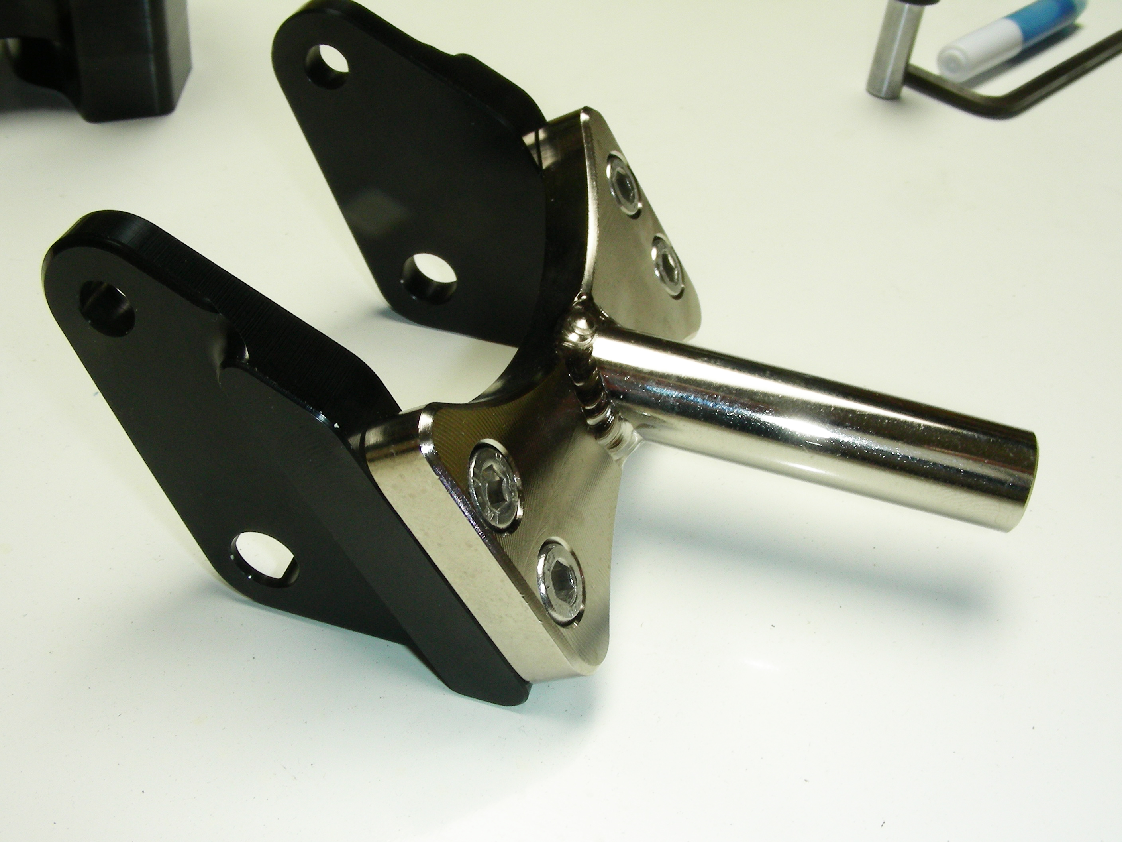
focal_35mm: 38
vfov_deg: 37.7
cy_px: 421
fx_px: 1232
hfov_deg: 49.0
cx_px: 561
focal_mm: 6.3
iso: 50
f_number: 6.8
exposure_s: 1/30
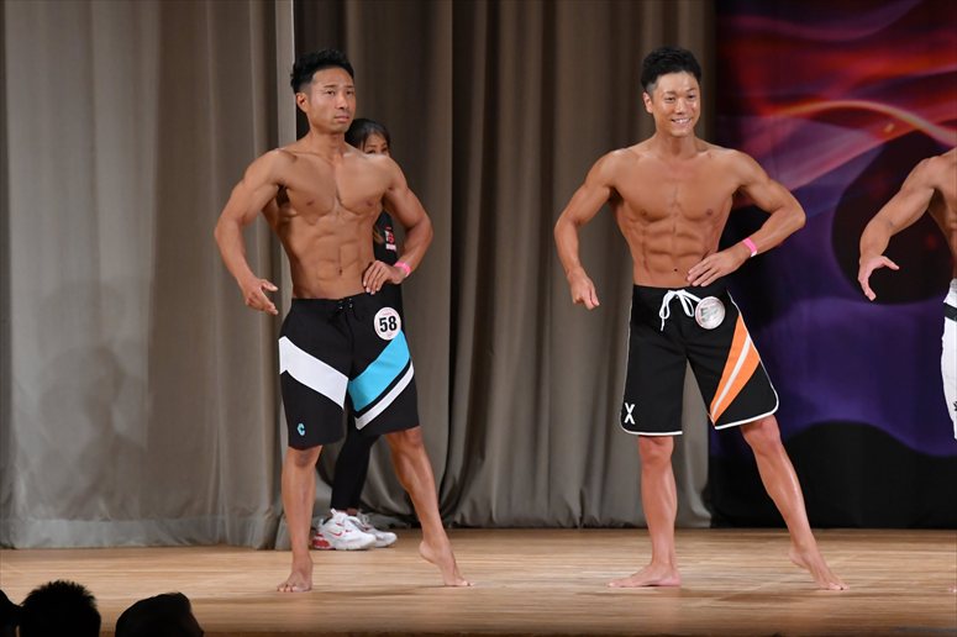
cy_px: 318
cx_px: 478
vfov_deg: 5.7
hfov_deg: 8.6
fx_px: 6377
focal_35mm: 240
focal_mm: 160
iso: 3200
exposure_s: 1/400
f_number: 5.6
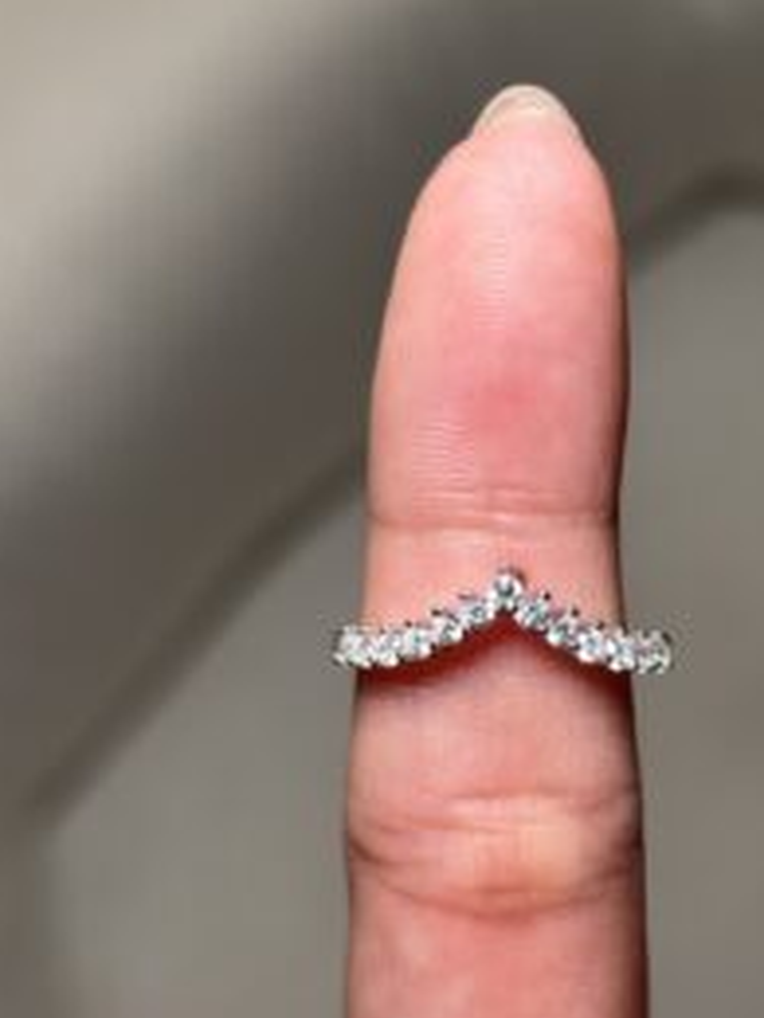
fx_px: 2354
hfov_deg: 18.4
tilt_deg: -73.0
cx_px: 498
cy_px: 423
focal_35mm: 80
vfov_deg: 24.4
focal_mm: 5.96
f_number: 1.6
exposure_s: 1/81
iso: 50
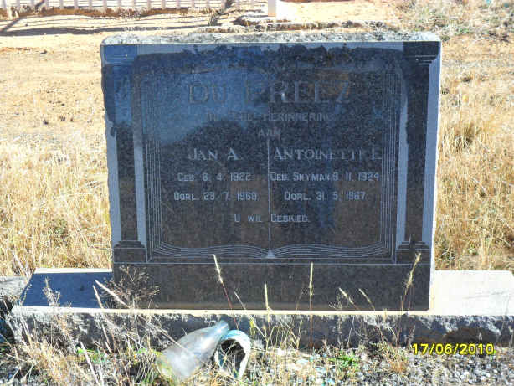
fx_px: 772
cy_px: 193
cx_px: 257
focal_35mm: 52
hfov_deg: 36.8
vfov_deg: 28.1
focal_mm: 9.3
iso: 100
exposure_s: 1/125
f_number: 5
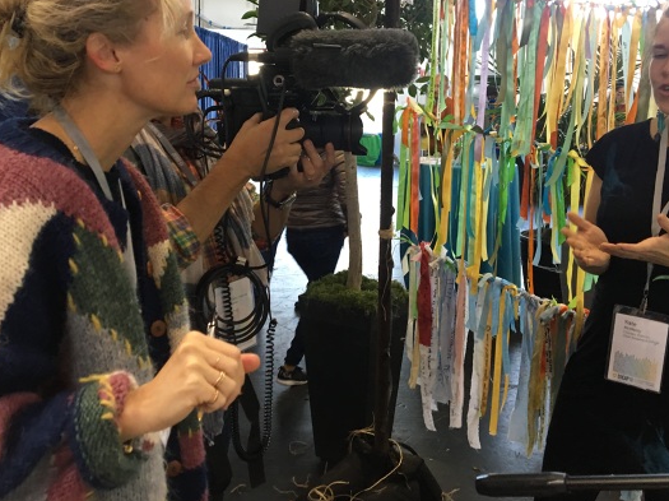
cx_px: 338
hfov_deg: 50.2
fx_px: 715
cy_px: 195
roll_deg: -2.6
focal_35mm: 37
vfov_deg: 38.4
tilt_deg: -7.9
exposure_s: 1/30
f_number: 2.2
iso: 100
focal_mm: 4.15
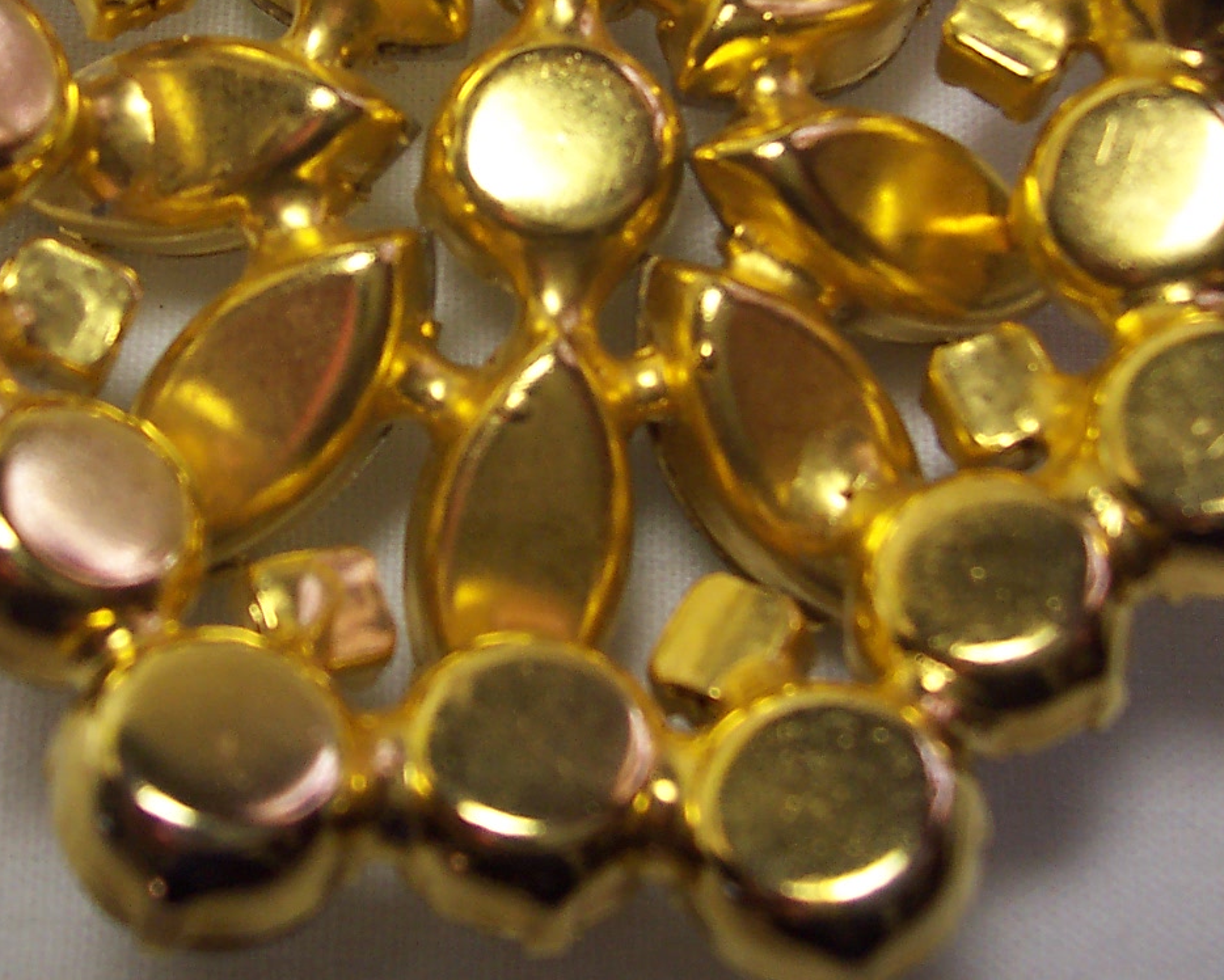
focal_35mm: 64
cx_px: 495
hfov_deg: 29.5
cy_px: 221
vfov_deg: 23.6
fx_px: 2319
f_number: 2.8
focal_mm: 5.6
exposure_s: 1/90
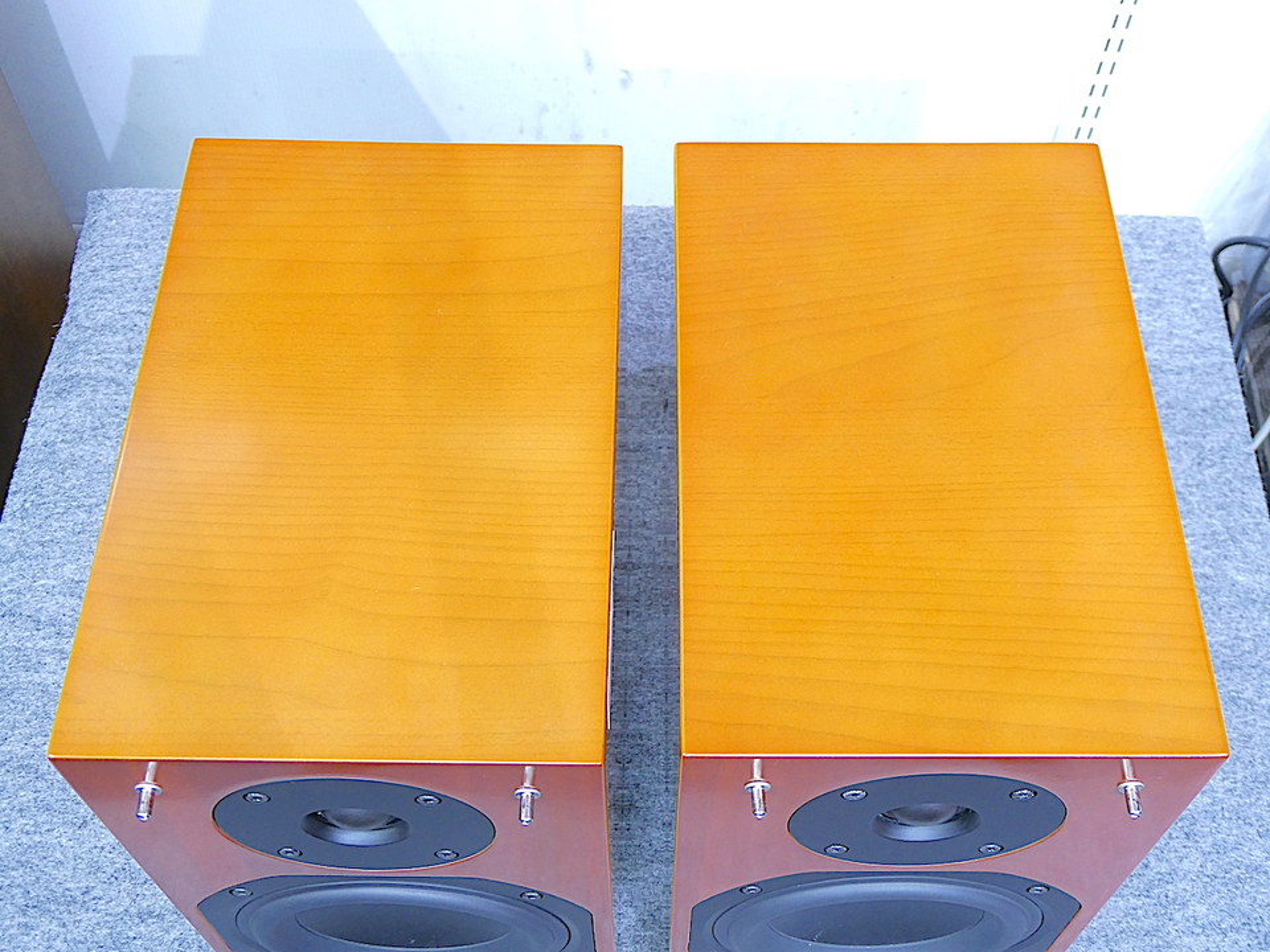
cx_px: 635
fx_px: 1468
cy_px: 476
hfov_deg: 46.8
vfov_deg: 36.0
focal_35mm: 40
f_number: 3.8
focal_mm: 7.2
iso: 200
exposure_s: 1/3.2
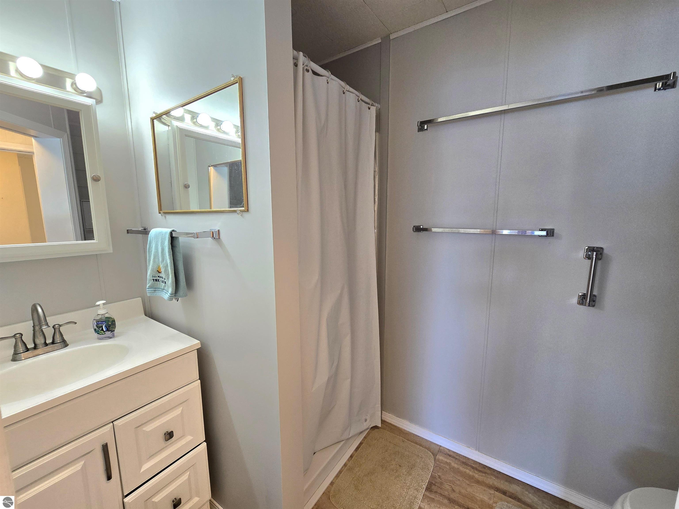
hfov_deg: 106.2
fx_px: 255
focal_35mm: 13
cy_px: 254
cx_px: 340
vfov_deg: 89.9
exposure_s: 1/60.2
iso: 80
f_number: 2.2
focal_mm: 2.2
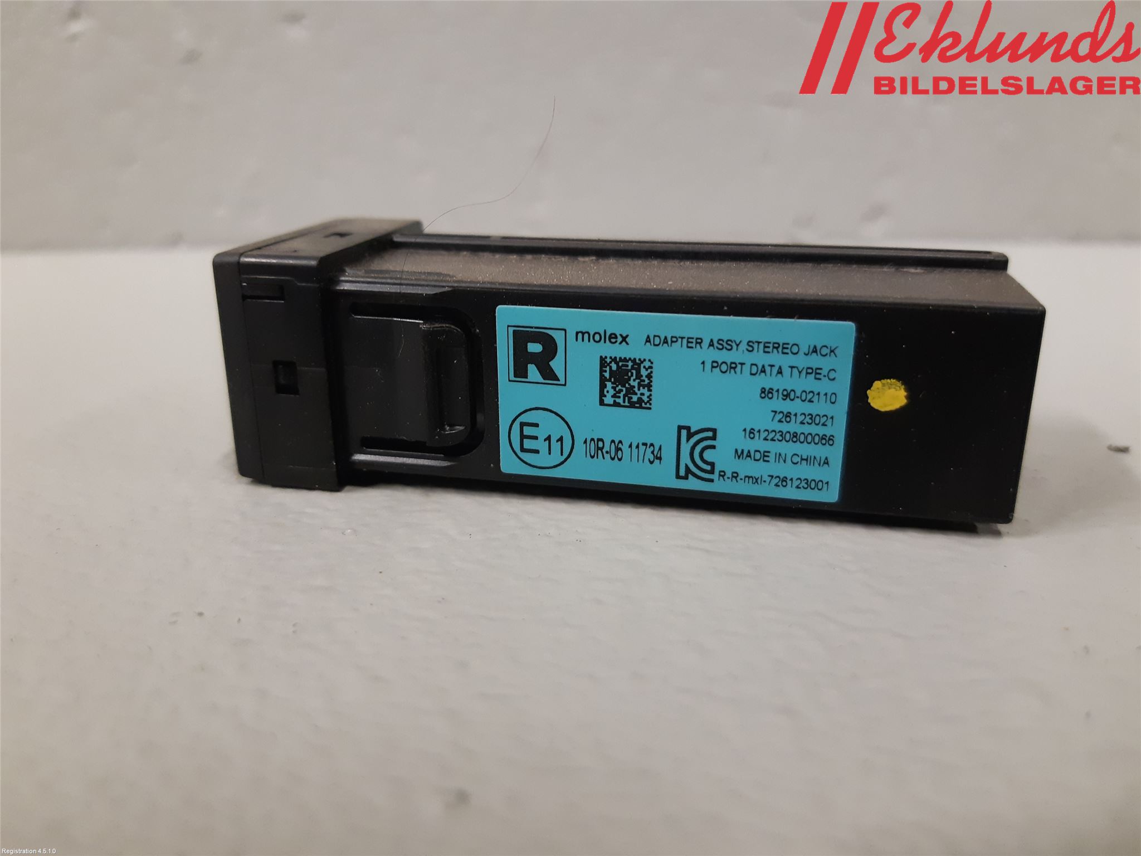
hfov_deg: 67.3
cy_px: 428
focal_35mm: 26
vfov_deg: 53.1
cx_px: 570
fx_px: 857
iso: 250
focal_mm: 3.93
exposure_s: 1/50
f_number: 1.7
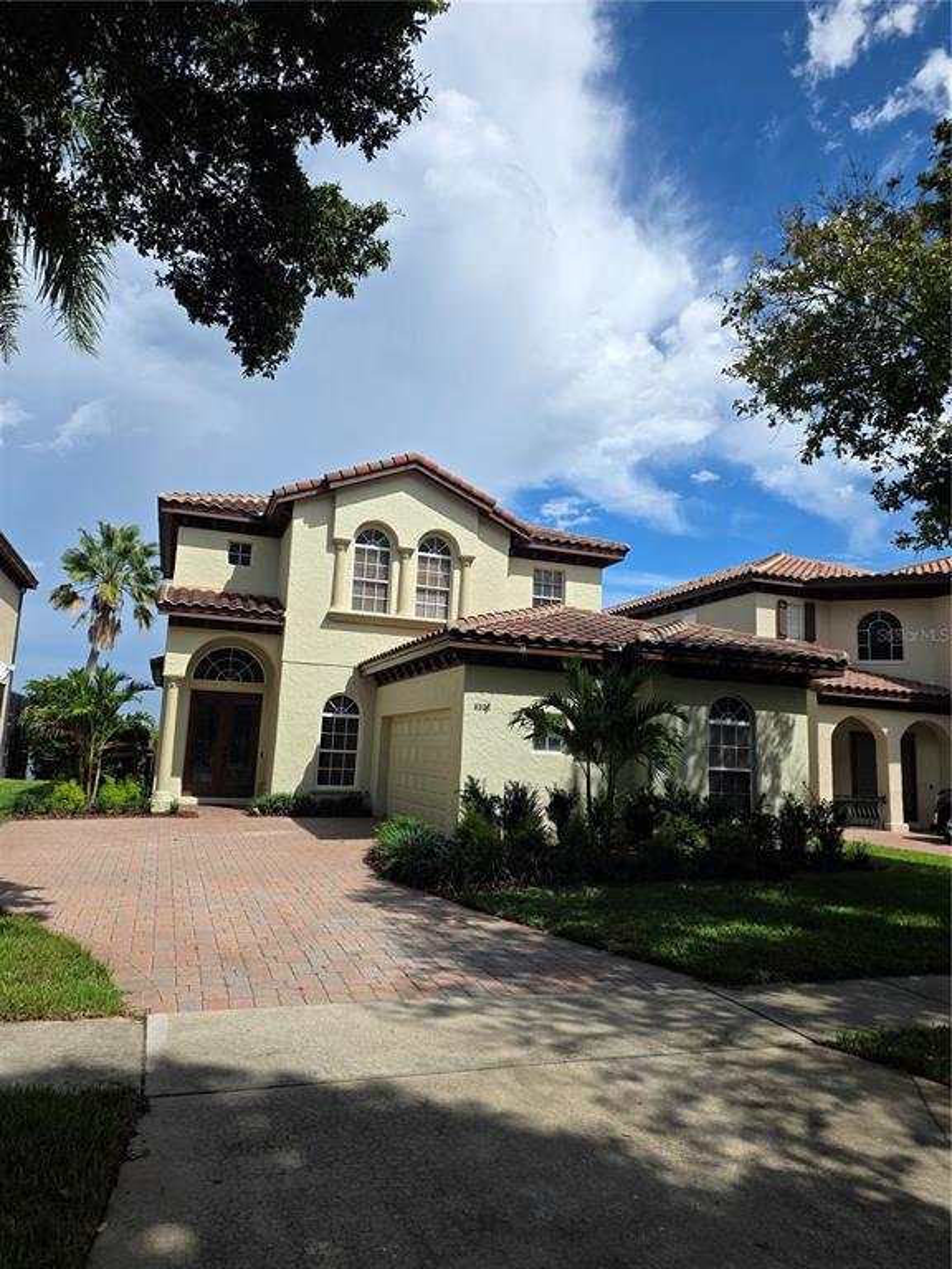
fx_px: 843
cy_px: 634
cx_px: 476
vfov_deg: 73.9
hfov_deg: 58.9
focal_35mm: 23
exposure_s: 1/7626
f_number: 1.7
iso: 80
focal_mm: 6.25
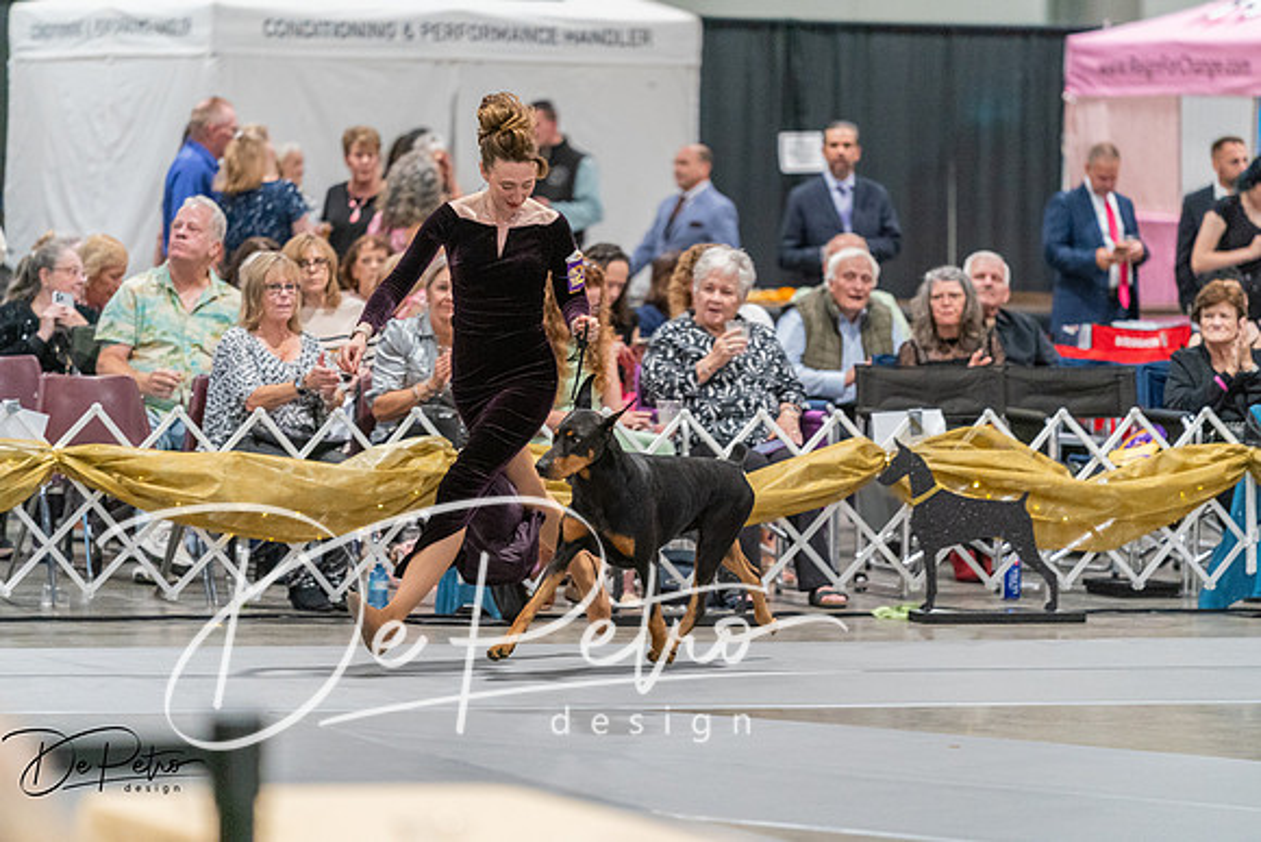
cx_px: 630
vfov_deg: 6.9
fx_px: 7007
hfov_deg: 10.3
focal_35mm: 200
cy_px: 421
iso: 6400
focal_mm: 200
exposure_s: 1/250
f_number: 2.8
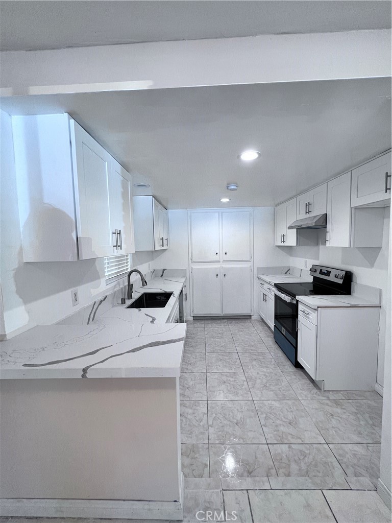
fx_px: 196
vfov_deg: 106.2
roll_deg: +0.4
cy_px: 262
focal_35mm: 13
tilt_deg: -4.4
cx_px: 196
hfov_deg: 89.9
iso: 125
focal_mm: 1.57
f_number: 1.8
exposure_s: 1/120
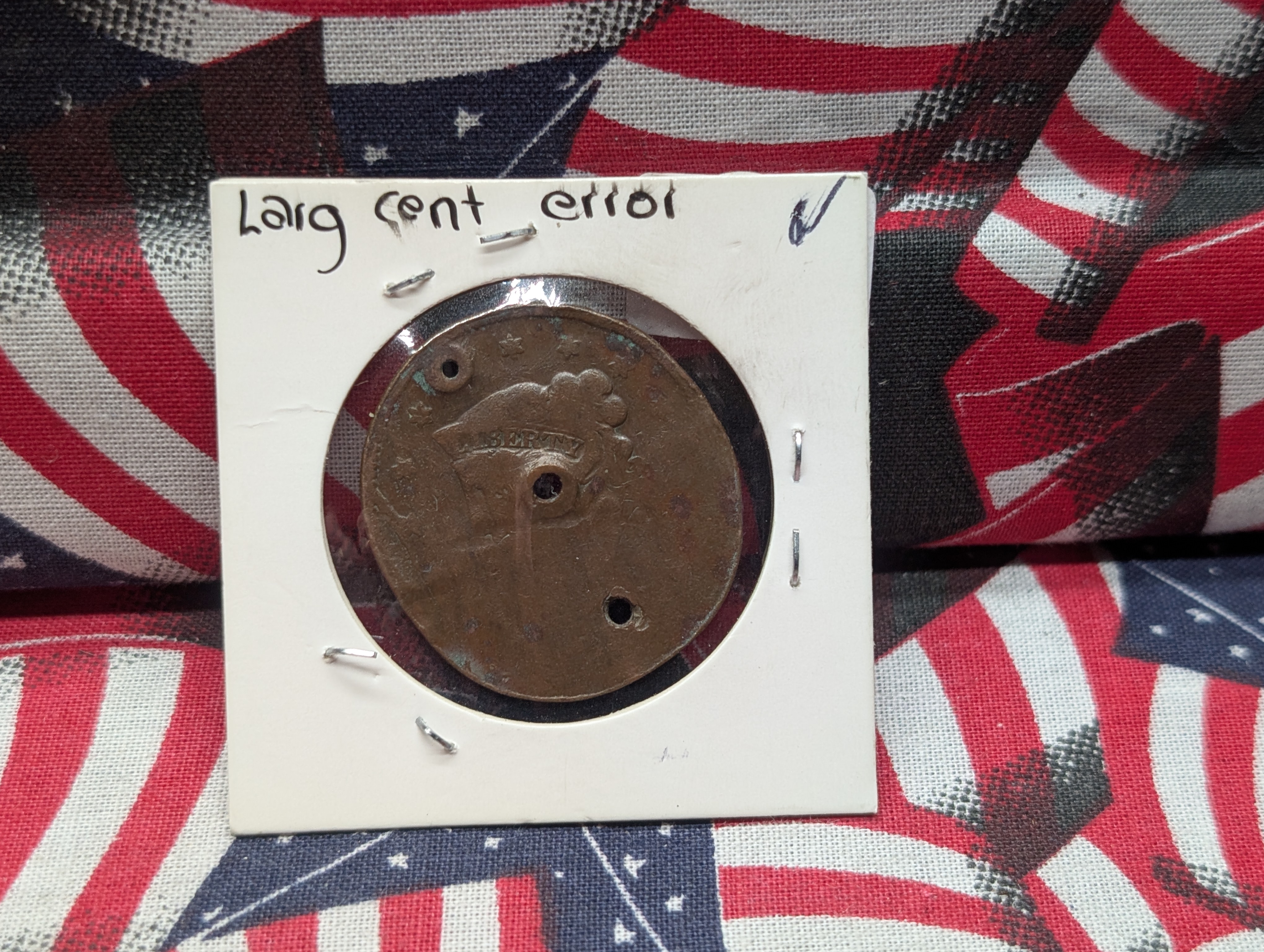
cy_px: 476
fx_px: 1792
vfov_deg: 29.7
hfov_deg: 38.9
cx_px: 632
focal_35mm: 49
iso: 49
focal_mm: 6.9
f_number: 1.68
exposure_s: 1/57.5
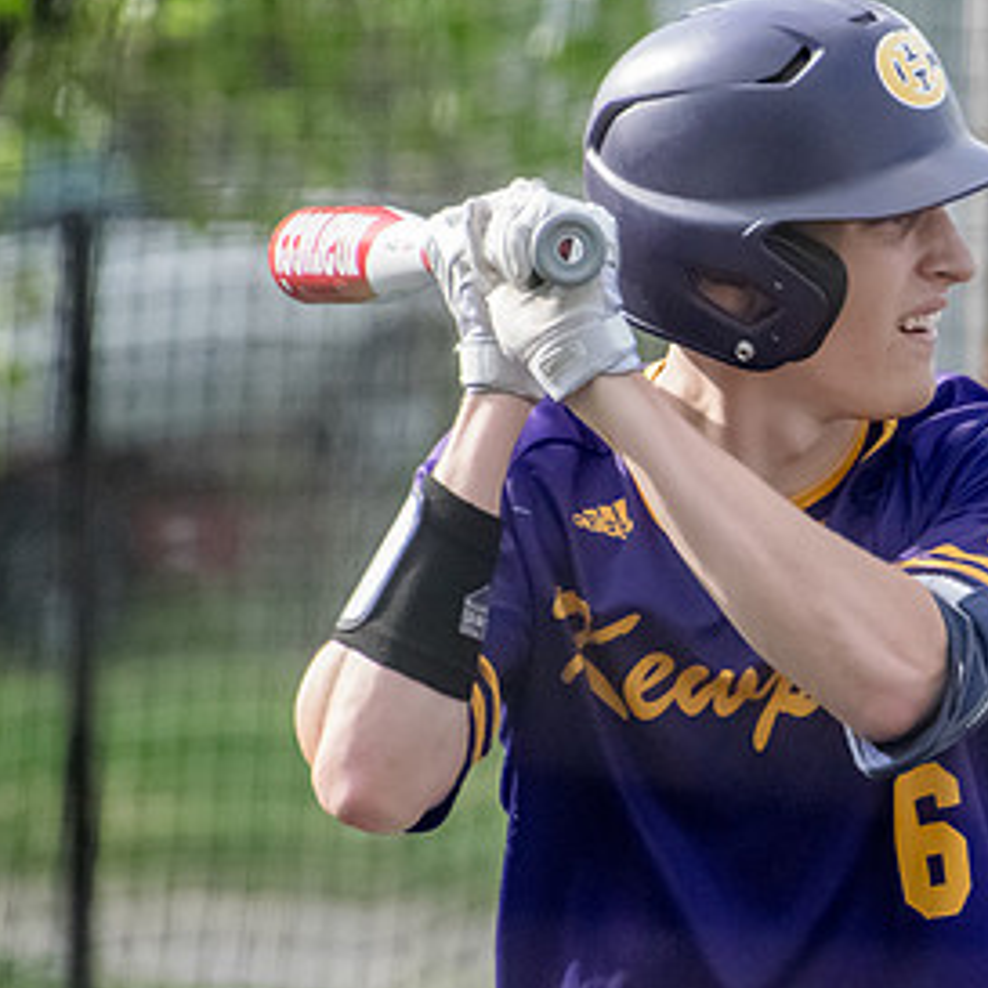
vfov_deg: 2.2
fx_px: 26253
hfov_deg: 2.2
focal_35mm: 813
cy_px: 472
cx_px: 890
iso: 5000
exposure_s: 1/4000
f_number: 6.3
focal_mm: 300
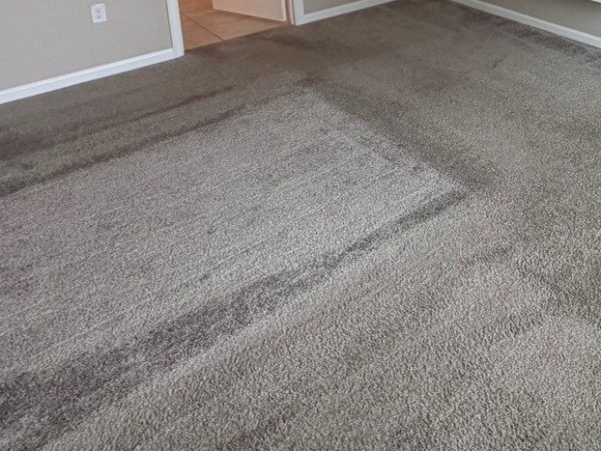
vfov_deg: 33.5
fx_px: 625
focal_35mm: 36
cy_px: -68
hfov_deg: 46.0
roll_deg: +0.6
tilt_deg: -11.0
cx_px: 551
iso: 250
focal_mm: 2.22
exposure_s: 1/120
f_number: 2.2
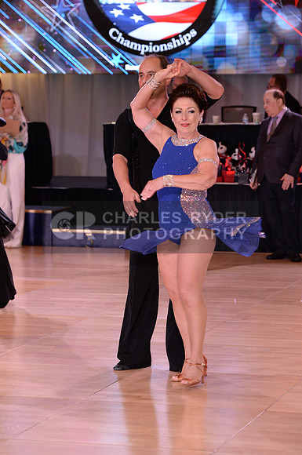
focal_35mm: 125
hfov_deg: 10.9
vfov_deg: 16.4
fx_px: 1578
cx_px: 151
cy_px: 228
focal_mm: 125
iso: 1600
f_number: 4.5
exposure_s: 1/250
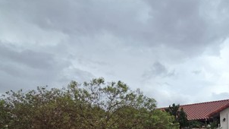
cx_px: 168
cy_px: 149
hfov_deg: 61.2
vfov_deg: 33.0
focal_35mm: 30
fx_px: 182
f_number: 2.2
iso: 50
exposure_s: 1/1804
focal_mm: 2.2
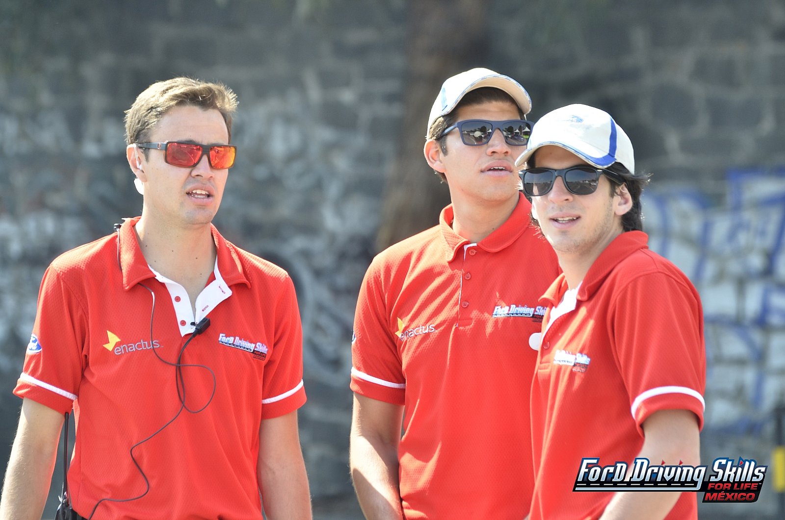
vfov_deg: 5.4
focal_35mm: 255
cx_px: 392
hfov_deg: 8.1
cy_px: 260
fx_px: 5551
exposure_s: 1/320
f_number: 5
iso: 320
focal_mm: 170
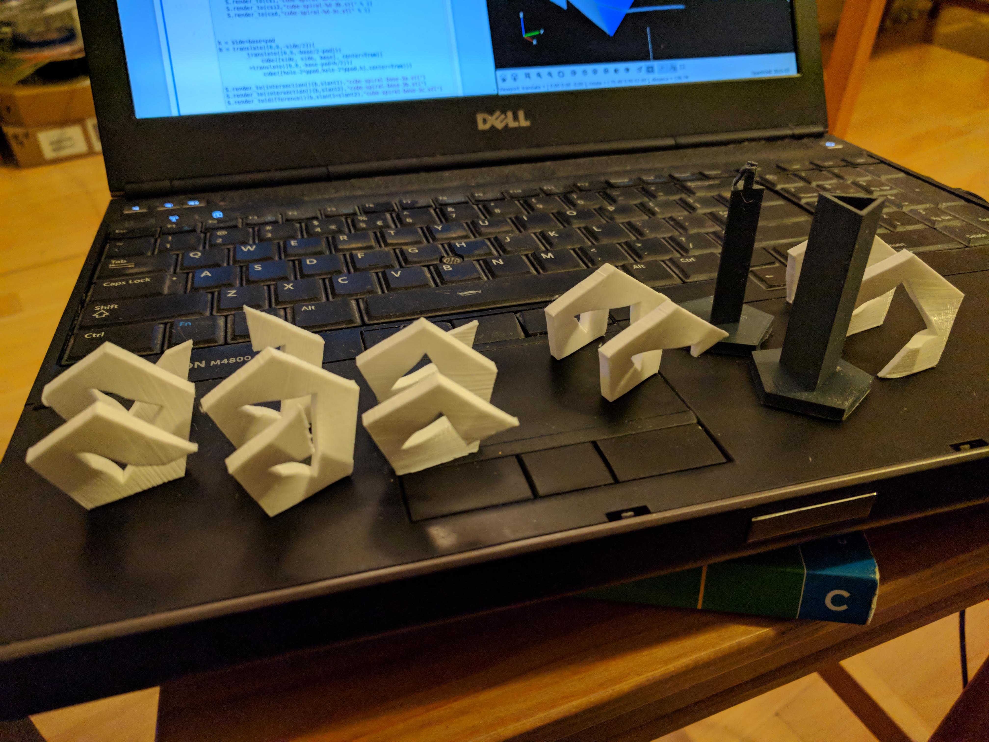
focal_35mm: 26
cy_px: 371
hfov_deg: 67.3
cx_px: 494
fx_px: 743
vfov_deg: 53.1
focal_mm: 4.67
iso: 410
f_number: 2
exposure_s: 1/48.6
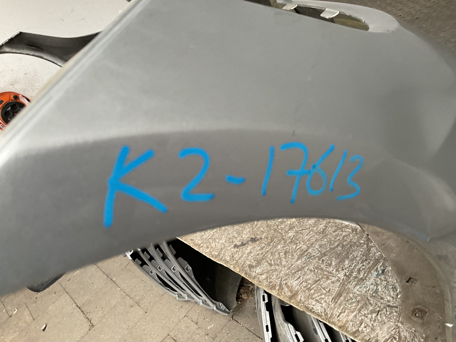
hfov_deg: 61.7
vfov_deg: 48.2
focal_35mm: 29
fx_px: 382
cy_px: 171
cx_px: 228
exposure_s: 1/60
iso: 125
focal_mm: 3
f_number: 1.8
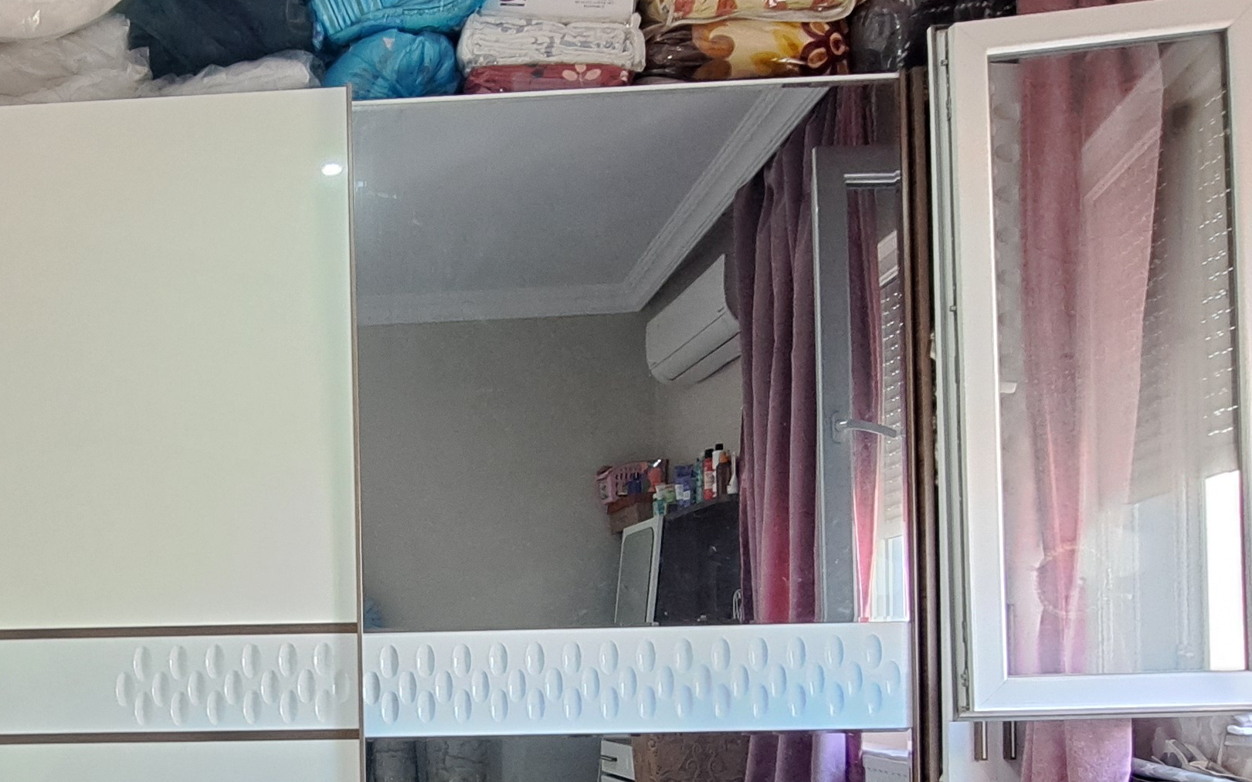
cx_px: 242
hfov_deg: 52.8
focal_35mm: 34
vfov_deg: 35.1
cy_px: 703
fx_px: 1160
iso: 200
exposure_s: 1/33
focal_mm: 1.74
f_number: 2.2
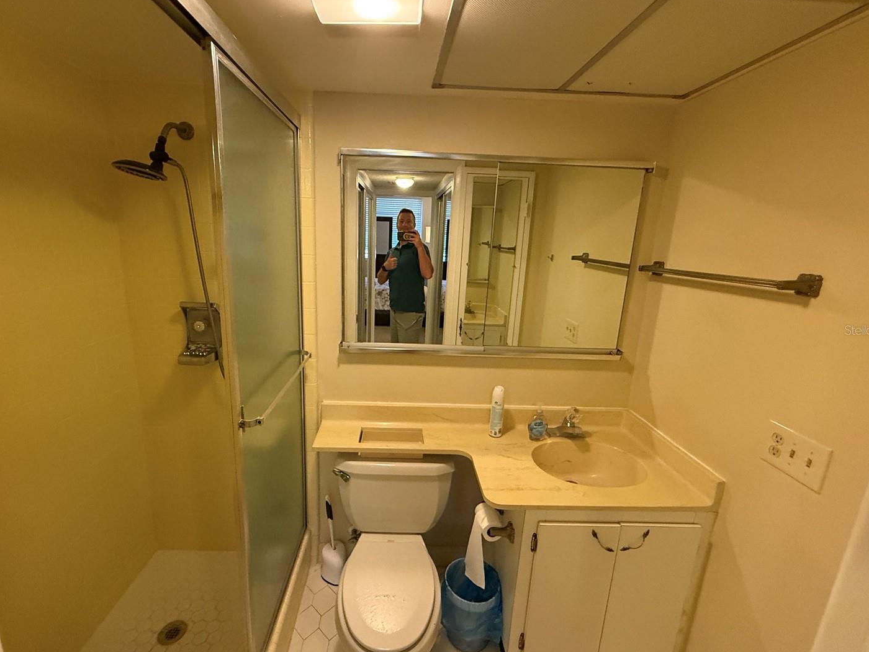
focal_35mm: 16
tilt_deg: -12.9
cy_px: 330
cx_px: 407
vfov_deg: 78.1
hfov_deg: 94.4
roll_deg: -2.4
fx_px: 402
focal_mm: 2.22
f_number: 2.2
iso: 500
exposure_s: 1/60
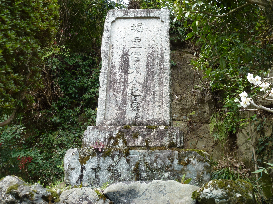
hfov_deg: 38.9
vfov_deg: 29.7
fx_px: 386
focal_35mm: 49
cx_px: 136
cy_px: 102
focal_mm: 8.7
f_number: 4.1
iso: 100
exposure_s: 1/80
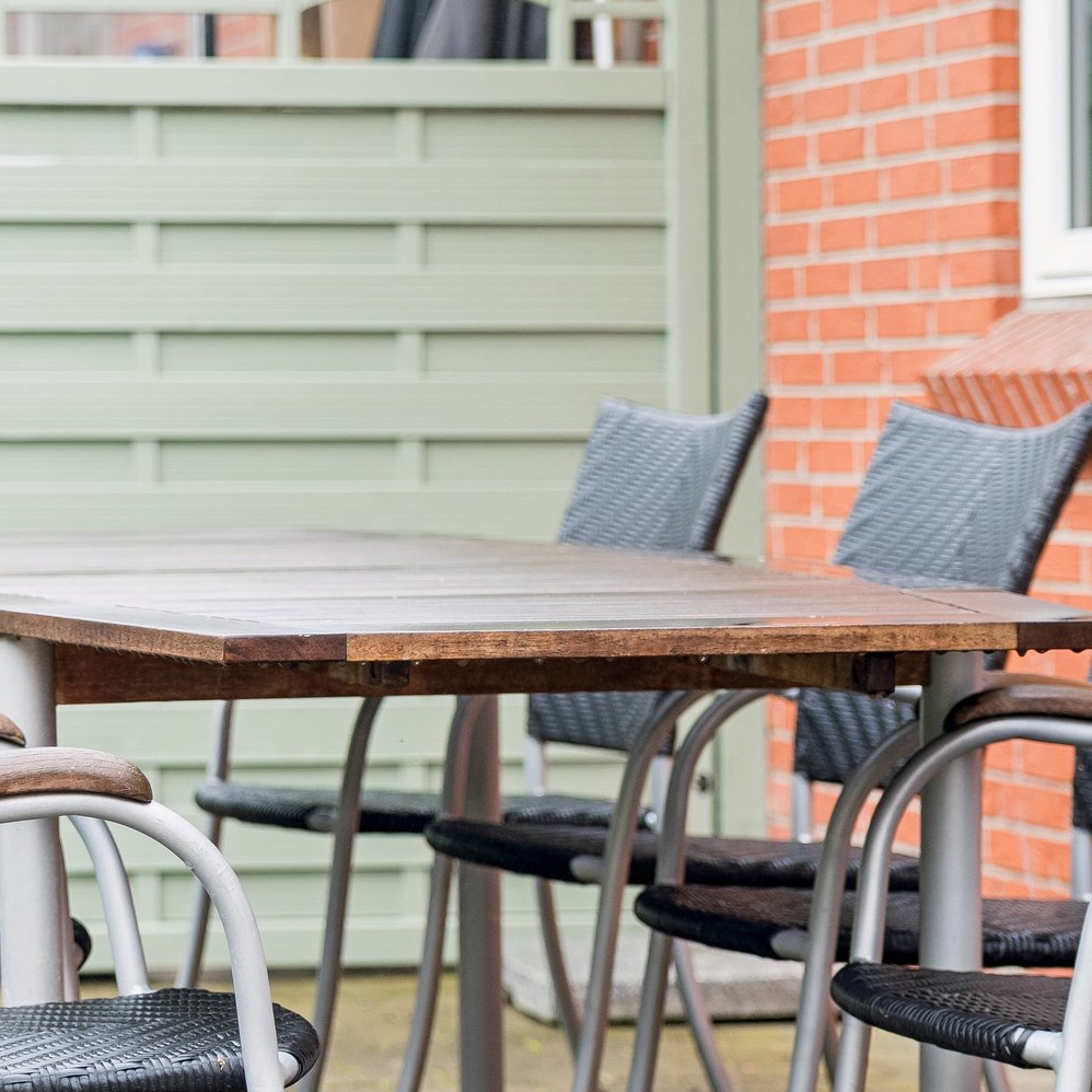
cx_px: 105
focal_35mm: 138
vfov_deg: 12.6
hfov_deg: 12.6
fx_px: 4925
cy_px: 333
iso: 400
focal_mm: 54
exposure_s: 1/160
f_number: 3.2
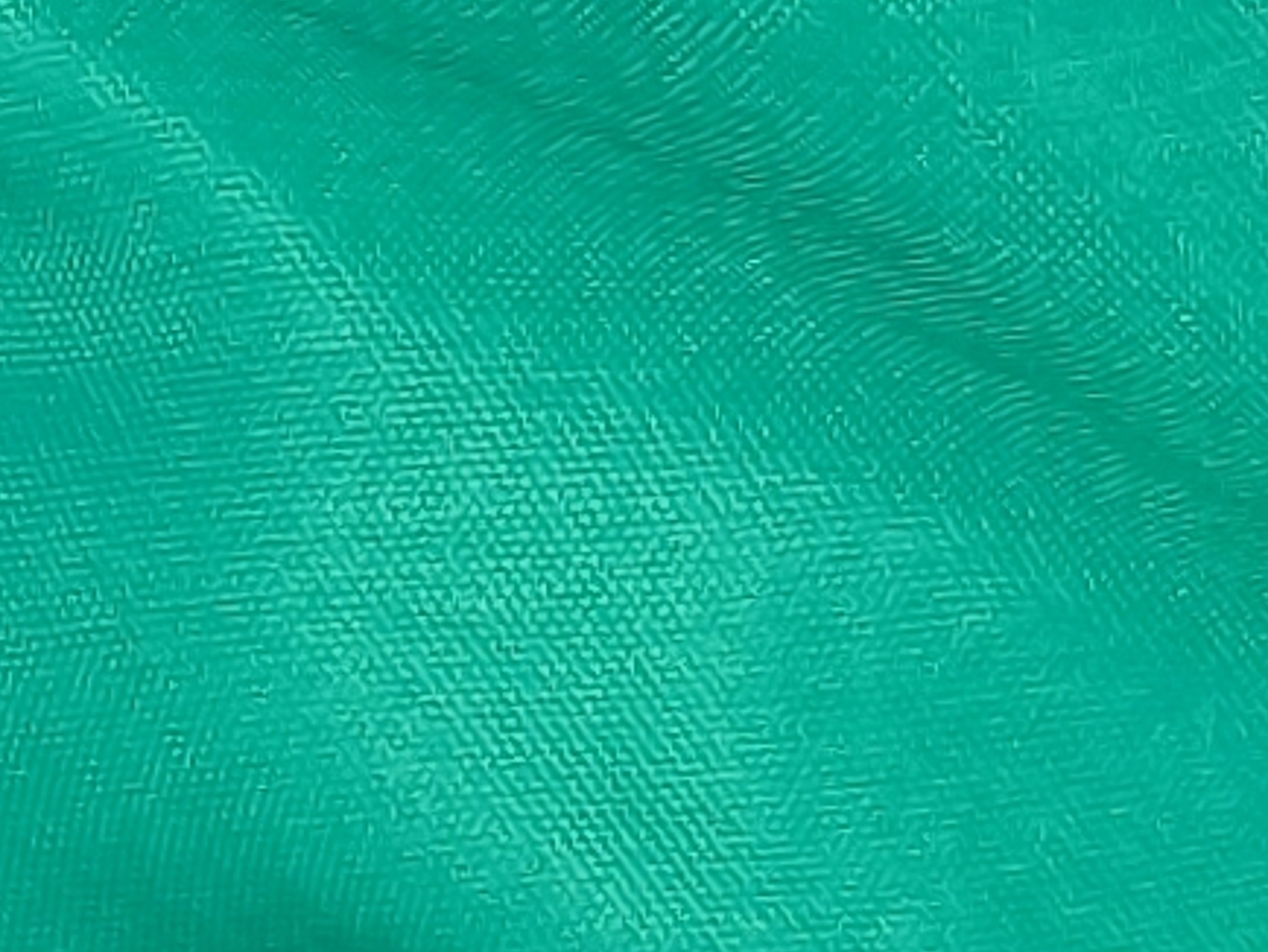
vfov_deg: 9.0
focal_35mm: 159
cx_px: -2165
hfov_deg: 10.1
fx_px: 5827
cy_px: -600
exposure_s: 1/100
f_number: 1.9
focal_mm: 6.92
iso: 160
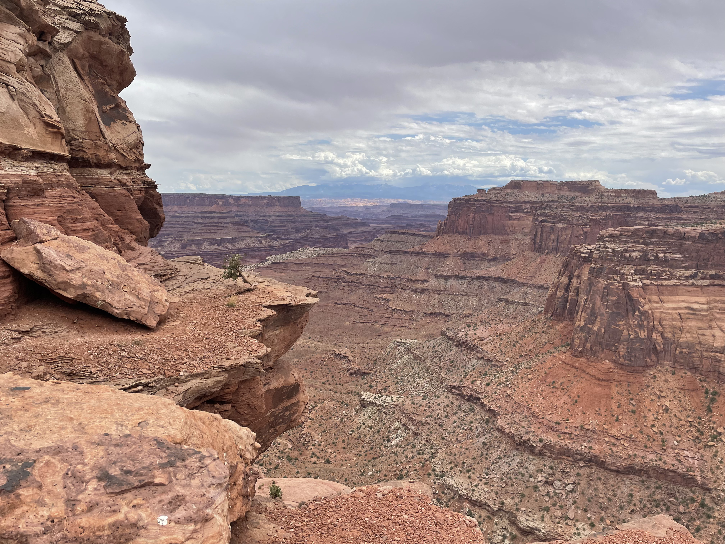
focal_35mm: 26
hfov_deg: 67.3
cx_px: 362
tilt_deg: -6.9
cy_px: 272
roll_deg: -1.7
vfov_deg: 53.1
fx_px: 545
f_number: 1.6
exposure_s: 1/4464
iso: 32
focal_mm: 4.2
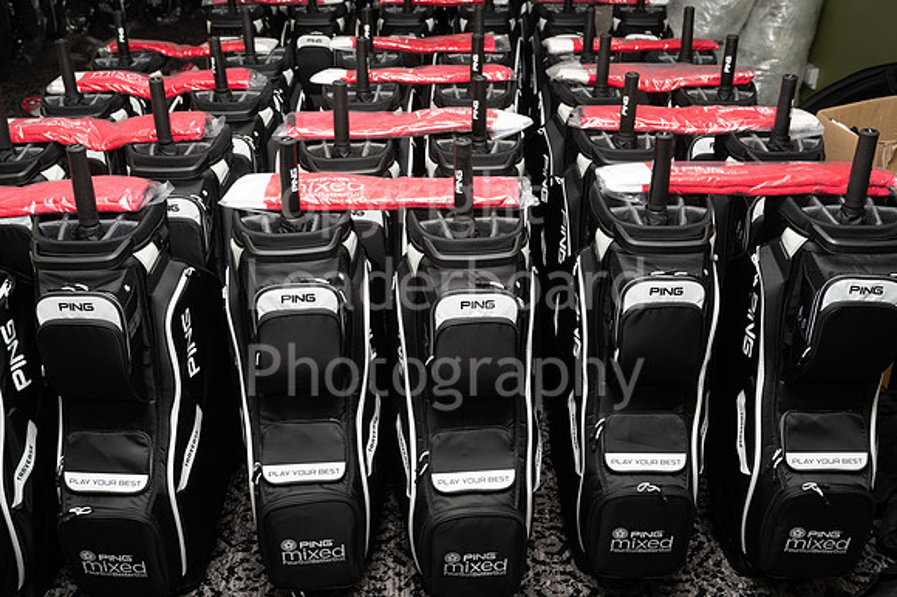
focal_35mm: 36
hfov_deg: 53.2
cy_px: 298
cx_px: 448
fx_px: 896
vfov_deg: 36.8
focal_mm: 36
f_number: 5.6
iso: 320
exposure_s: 1/80
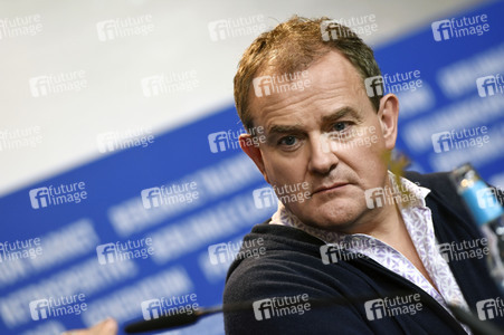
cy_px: 168
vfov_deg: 4.6
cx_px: 252
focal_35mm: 300
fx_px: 4197
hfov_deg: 6.9
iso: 800
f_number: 3.5
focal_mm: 200
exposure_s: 1/320
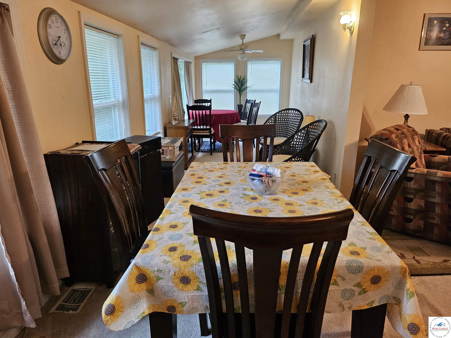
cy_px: 169
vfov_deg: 56.8
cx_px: 226
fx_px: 313
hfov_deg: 71.6
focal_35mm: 24
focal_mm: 5
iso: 320
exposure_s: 1/120
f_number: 1.8
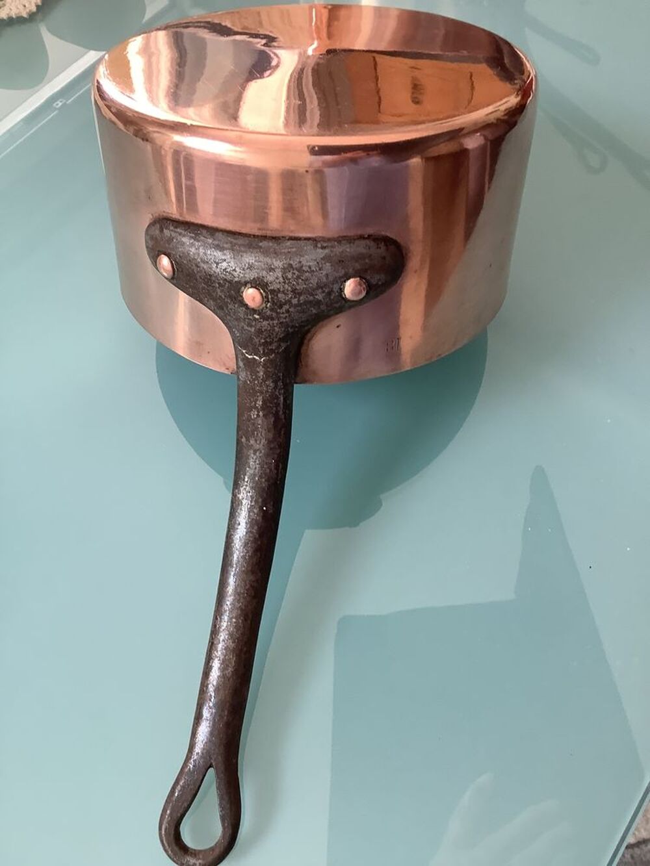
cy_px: 433
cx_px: 325
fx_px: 776
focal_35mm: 31
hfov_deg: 45.4
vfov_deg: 58.3
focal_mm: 3.3
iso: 125
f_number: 2.4
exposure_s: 1/50
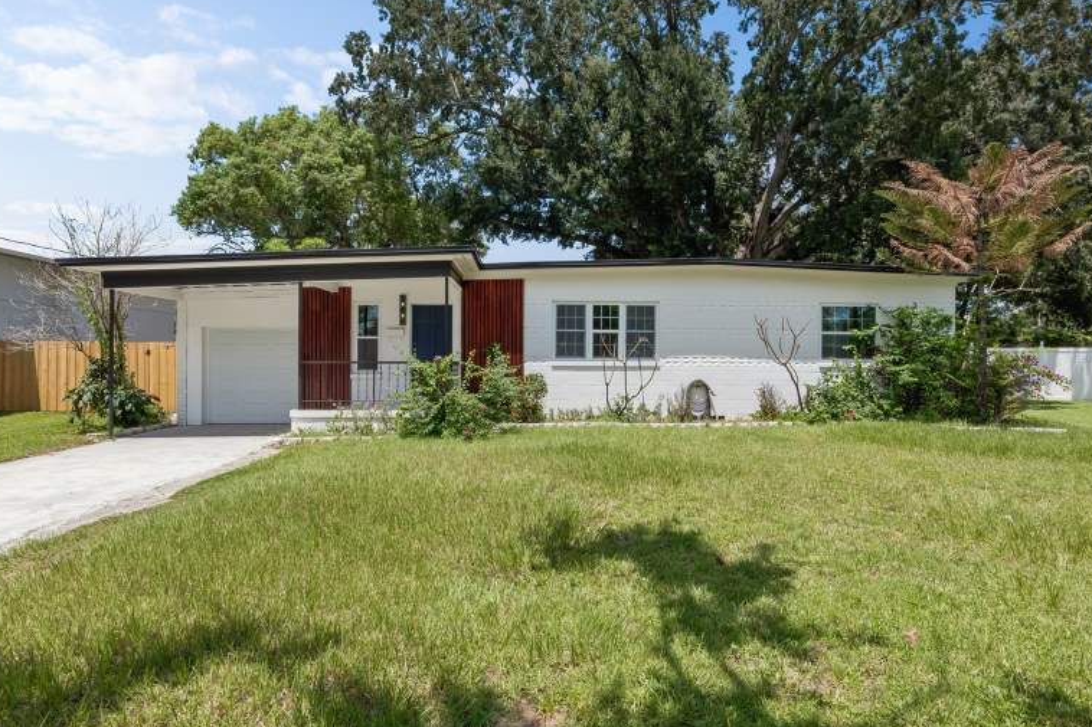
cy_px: 356
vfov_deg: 64.5
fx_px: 576
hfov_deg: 86.9
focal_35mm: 19
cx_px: 556
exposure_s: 1/100
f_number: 20
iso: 125
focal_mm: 18
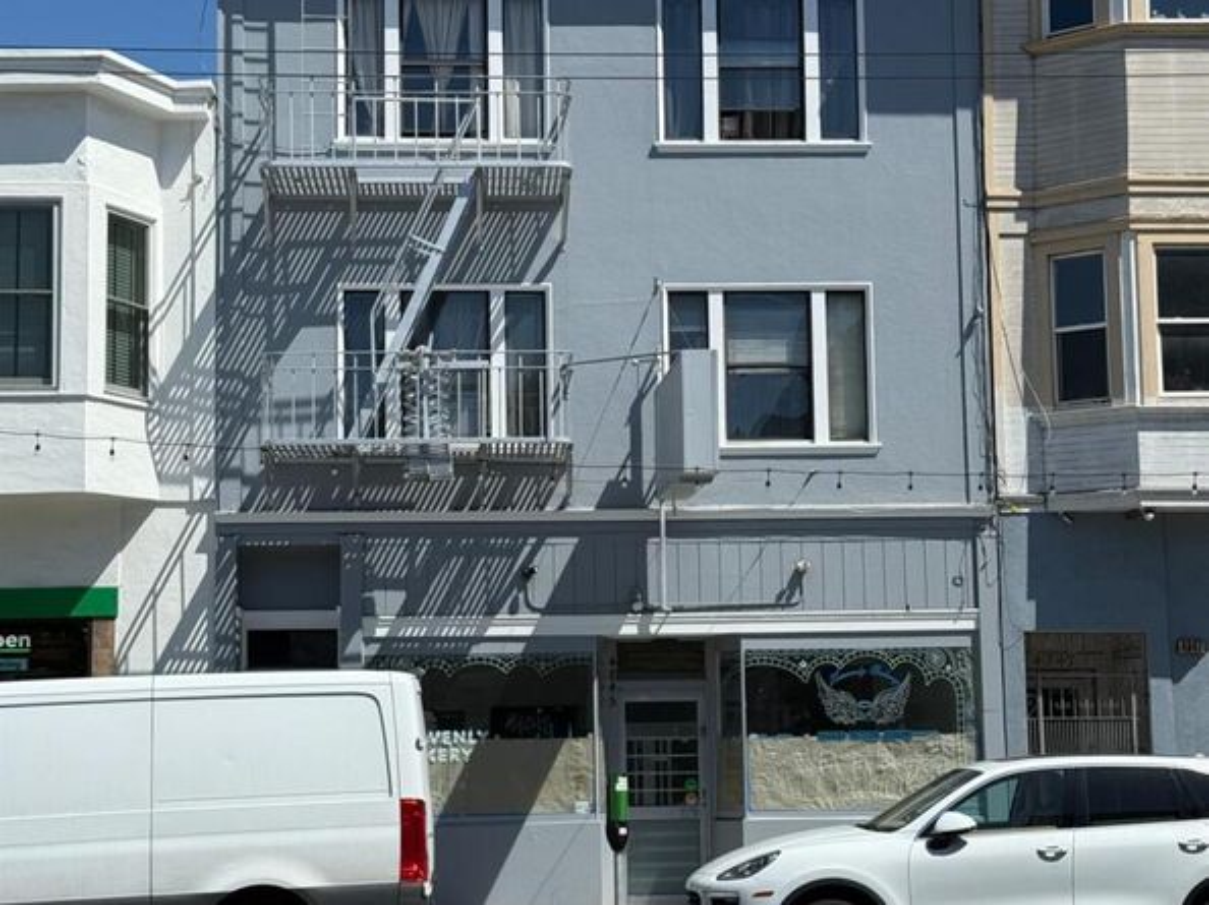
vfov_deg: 30.2
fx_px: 1676
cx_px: 604
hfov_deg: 39.7
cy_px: 452
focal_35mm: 48
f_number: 1.78
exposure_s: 1/6024
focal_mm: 6.76
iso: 64
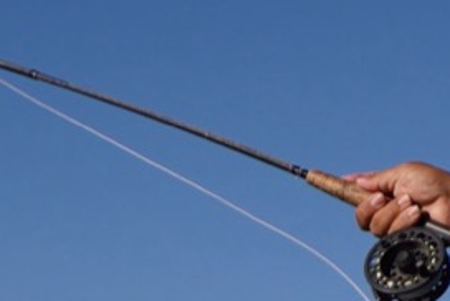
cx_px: 774
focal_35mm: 188
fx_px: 2352
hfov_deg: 10.4
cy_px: -58
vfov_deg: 7.3
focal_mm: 32
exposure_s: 1/3200
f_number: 4
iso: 200
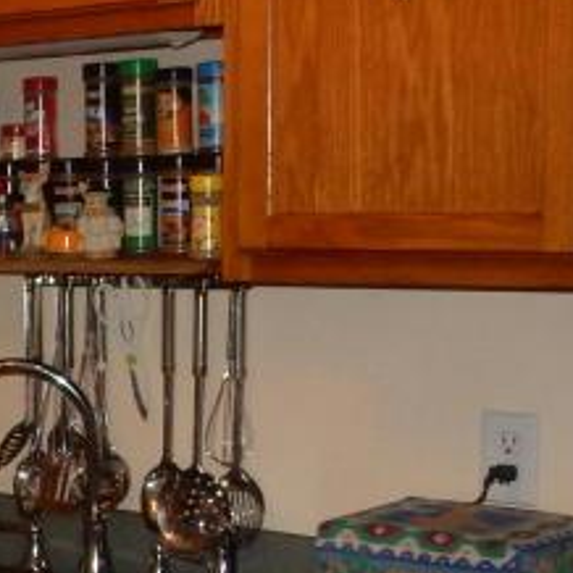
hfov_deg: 14.4
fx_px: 1948
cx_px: -515
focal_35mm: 104
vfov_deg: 16.7
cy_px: 384
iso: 200
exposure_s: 1/30
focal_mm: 4.5
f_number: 3.7
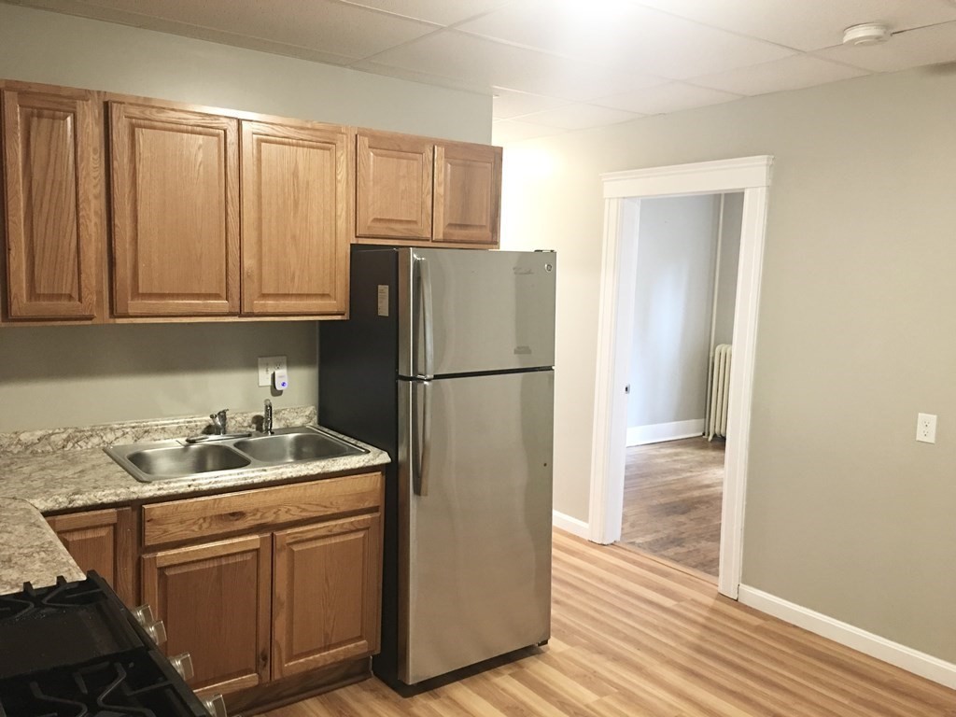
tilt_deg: -5.8
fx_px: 801
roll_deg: -1.3
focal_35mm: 29
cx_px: 478
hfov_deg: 61.7
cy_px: 358
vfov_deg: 48.2
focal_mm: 4.15
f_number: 2.2
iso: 100
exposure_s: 1/15
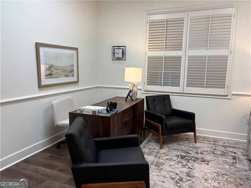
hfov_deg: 67.3
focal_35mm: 26
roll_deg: -0.1
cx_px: 126
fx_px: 189
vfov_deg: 53.1
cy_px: 94
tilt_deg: -7.8
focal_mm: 5.96
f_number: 1.6
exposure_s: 1/120
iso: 125
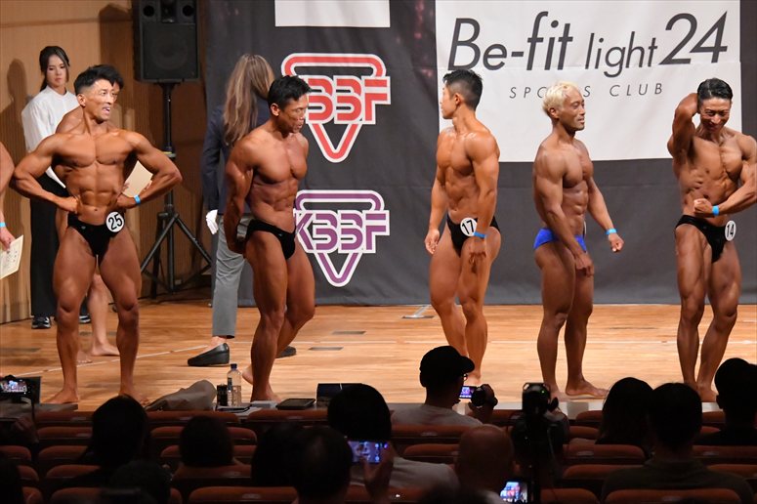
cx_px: 378
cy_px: 252
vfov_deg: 7.3
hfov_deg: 11.0
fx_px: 3930
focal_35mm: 187
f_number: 5.6
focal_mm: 125
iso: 11400
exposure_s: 1/400
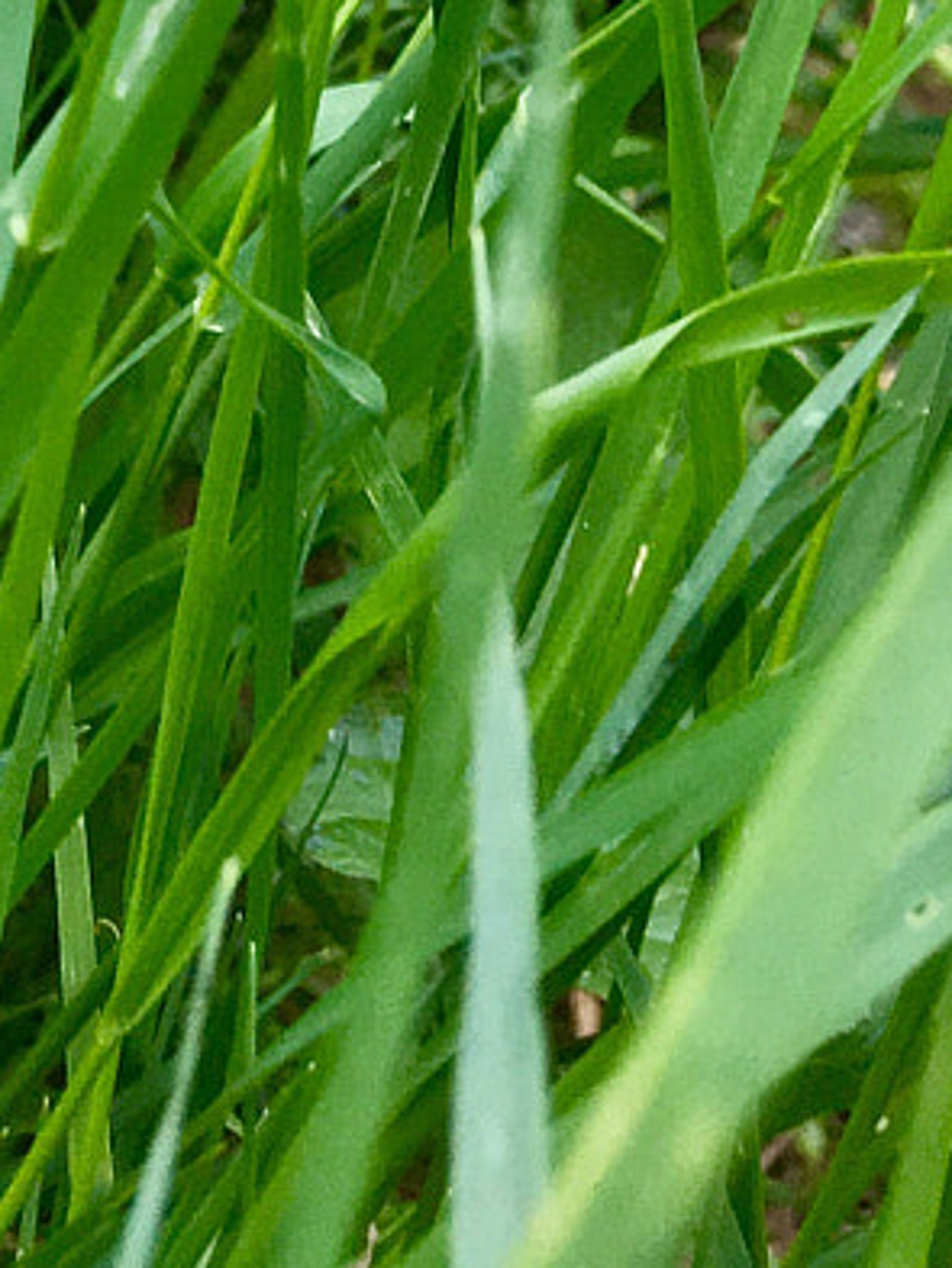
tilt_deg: -17.5
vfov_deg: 14.0
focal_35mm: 118
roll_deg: -11.3
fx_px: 4325
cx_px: -294
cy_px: -1294
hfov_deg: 12.2
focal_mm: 4.15
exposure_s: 1/30
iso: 40
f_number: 2.2
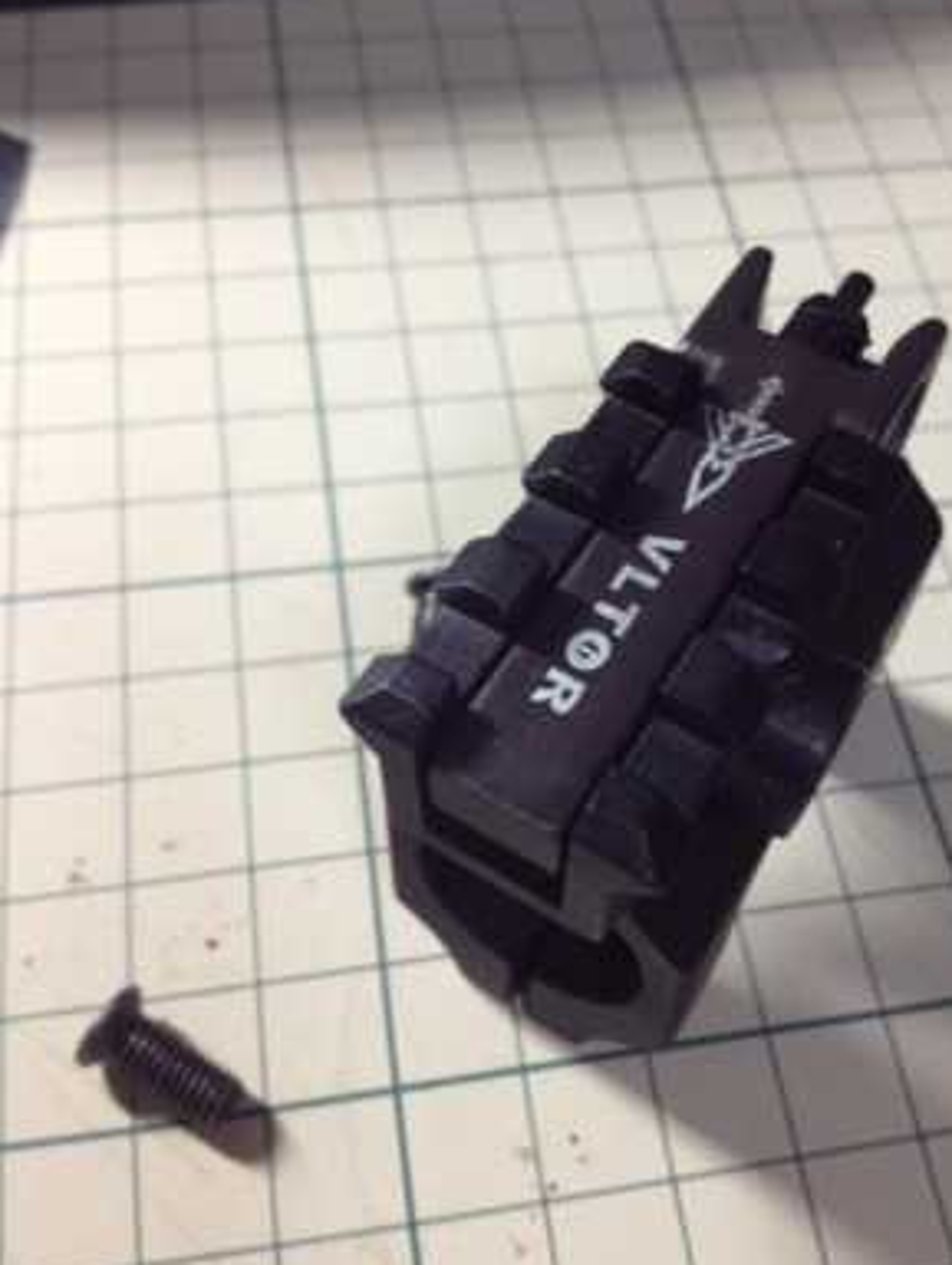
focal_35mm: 41
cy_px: 596
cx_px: 550
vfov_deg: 45.7
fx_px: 1500
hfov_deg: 35.1
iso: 80
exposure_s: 1/20
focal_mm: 4.28
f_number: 2.4
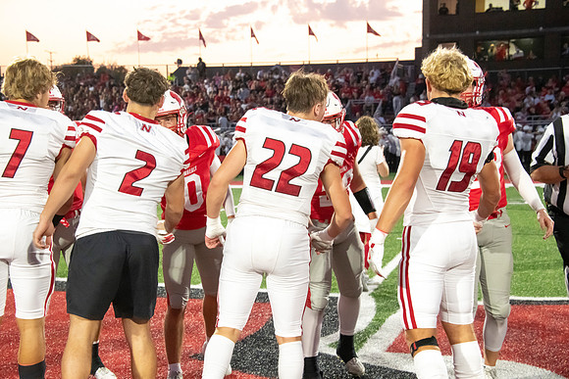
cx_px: 284
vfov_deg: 19.5
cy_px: 190
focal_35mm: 70
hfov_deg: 28.8
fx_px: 1107
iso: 10000
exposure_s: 1/250
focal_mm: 70
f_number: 7.1
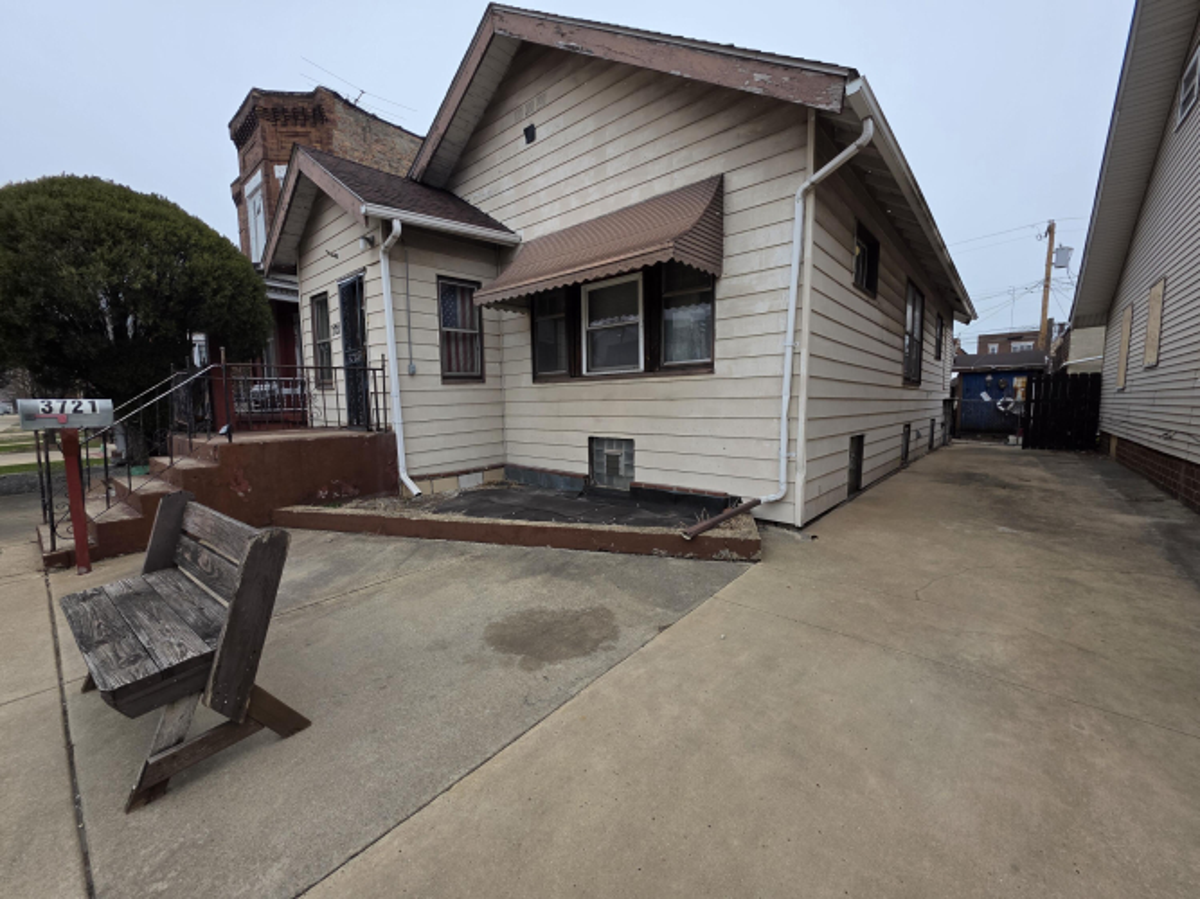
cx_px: 600
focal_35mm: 13
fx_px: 451
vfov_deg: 89.9
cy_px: 450
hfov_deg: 106.2
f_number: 1.9
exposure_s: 1/823
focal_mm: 2.2
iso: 40
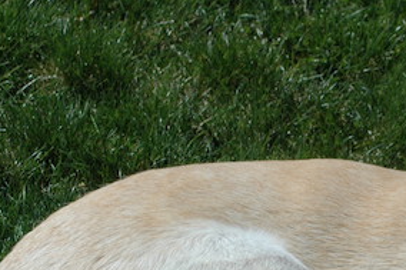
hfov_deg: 7.3
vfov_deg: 4.9
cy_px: 314
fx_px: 3167
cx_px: 480
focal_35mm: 281
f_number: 10
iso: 200
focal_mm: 70
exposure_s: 1/400
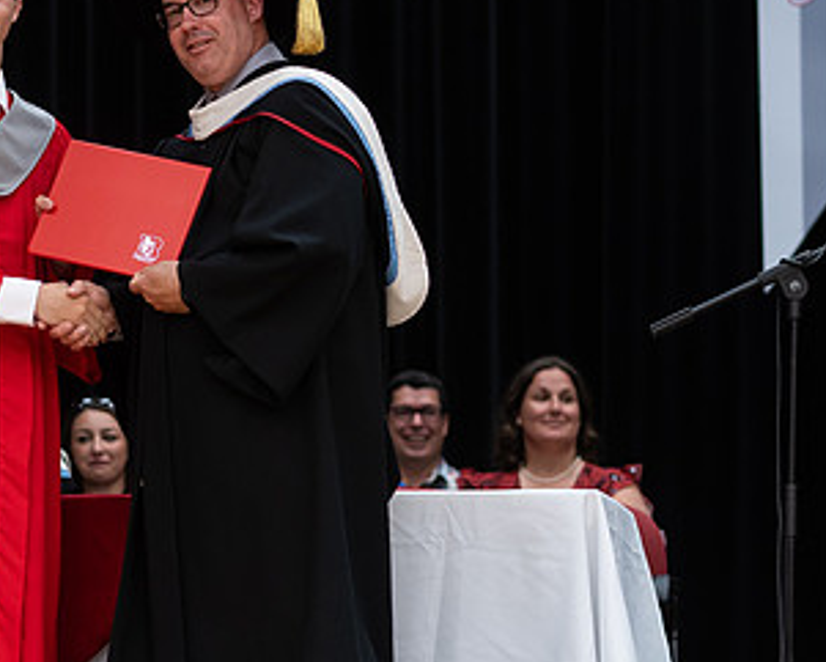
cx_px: 187
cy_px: 497
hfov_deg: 9.4
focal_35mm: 205
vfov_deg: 7.5
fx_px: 5013
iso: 1000
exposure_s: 1/200
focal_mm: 85
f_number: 2.8
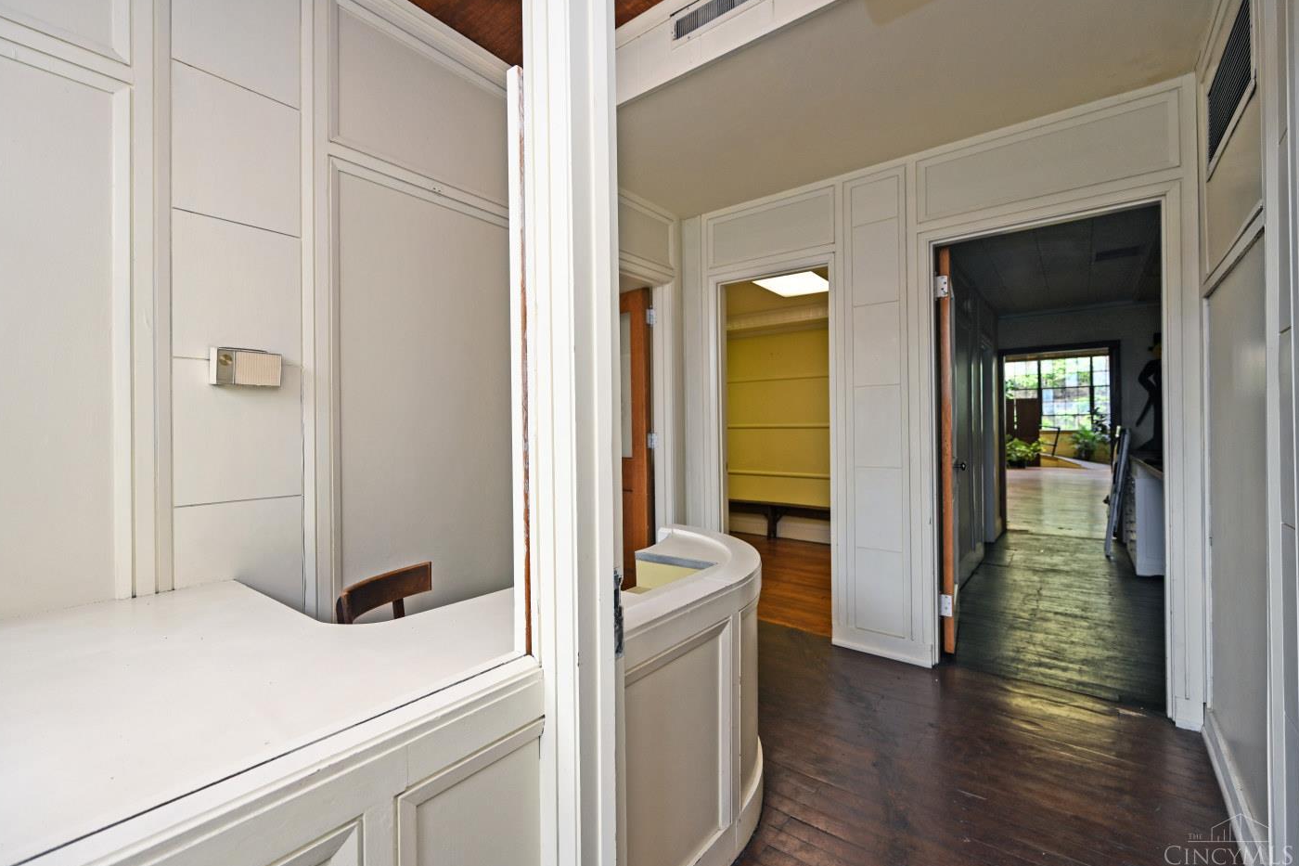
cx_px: 611
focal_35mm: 15
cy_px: 423
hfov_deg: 100.3
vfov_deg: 77.3
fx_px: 541
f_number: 4.5
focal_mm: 14
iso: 200
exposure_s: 1/80
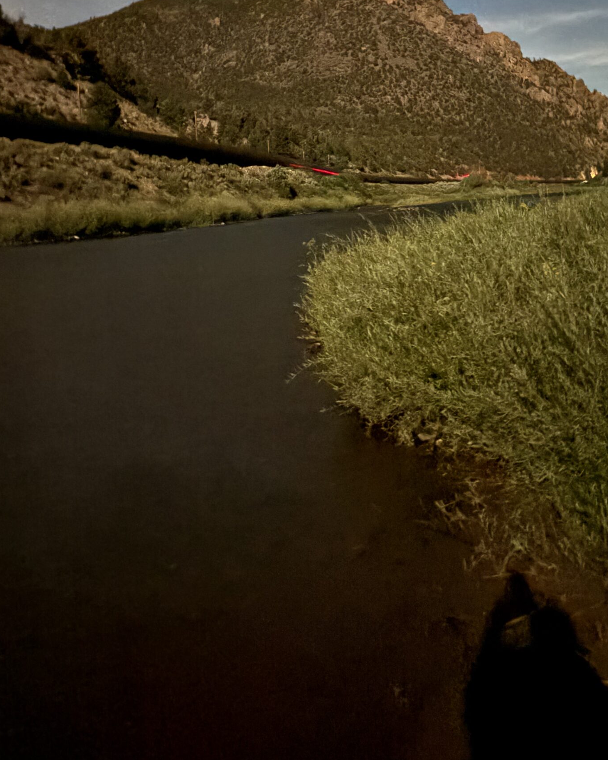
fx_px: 855
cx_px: 368
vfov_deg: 46.4
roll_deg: +2.1
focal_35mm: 38
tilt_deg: +1.7
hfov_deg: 39.0
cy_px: 200
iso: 6400
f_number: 1.6
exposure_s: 1
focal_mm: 5.96
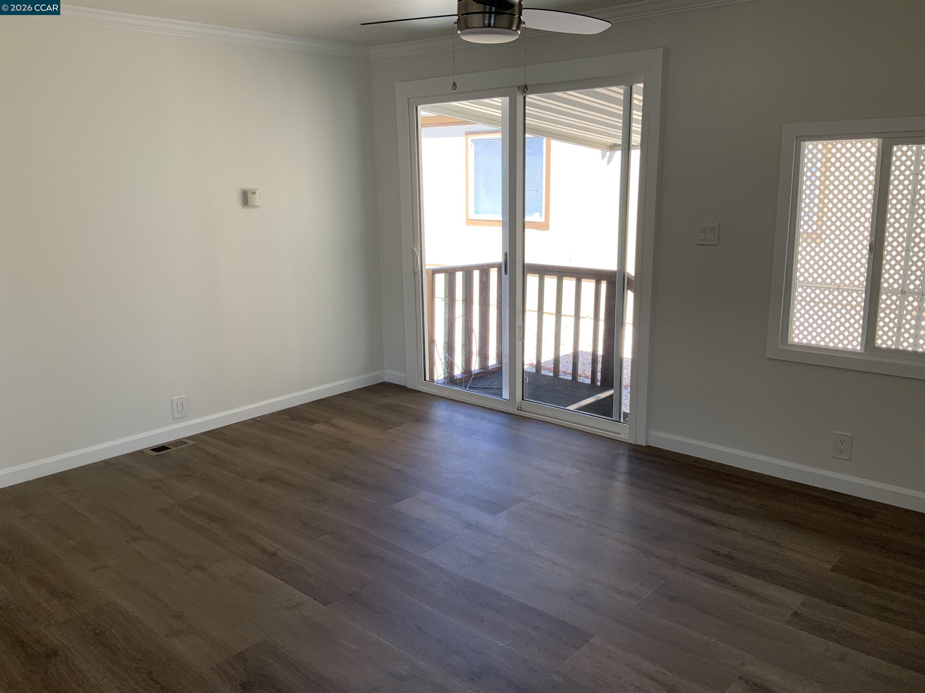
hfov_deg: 61.7
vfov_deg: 48.2
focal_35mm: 29
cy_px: 346
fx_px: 775
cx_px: 462
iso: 40
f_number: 1.8
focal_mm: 3
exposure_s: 1/120
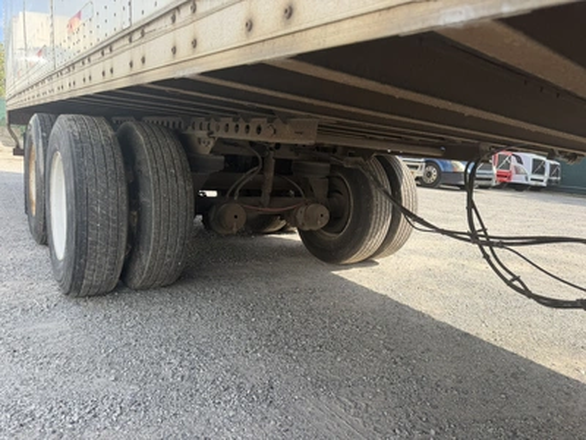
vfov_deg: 56.8
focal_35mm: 24
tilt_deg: -15.1
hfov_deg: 71.6
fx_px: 406
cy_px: 220
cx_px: 293
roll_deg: -5.8
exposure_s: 1/1292
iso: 100
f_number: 1.78
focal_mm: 6.76
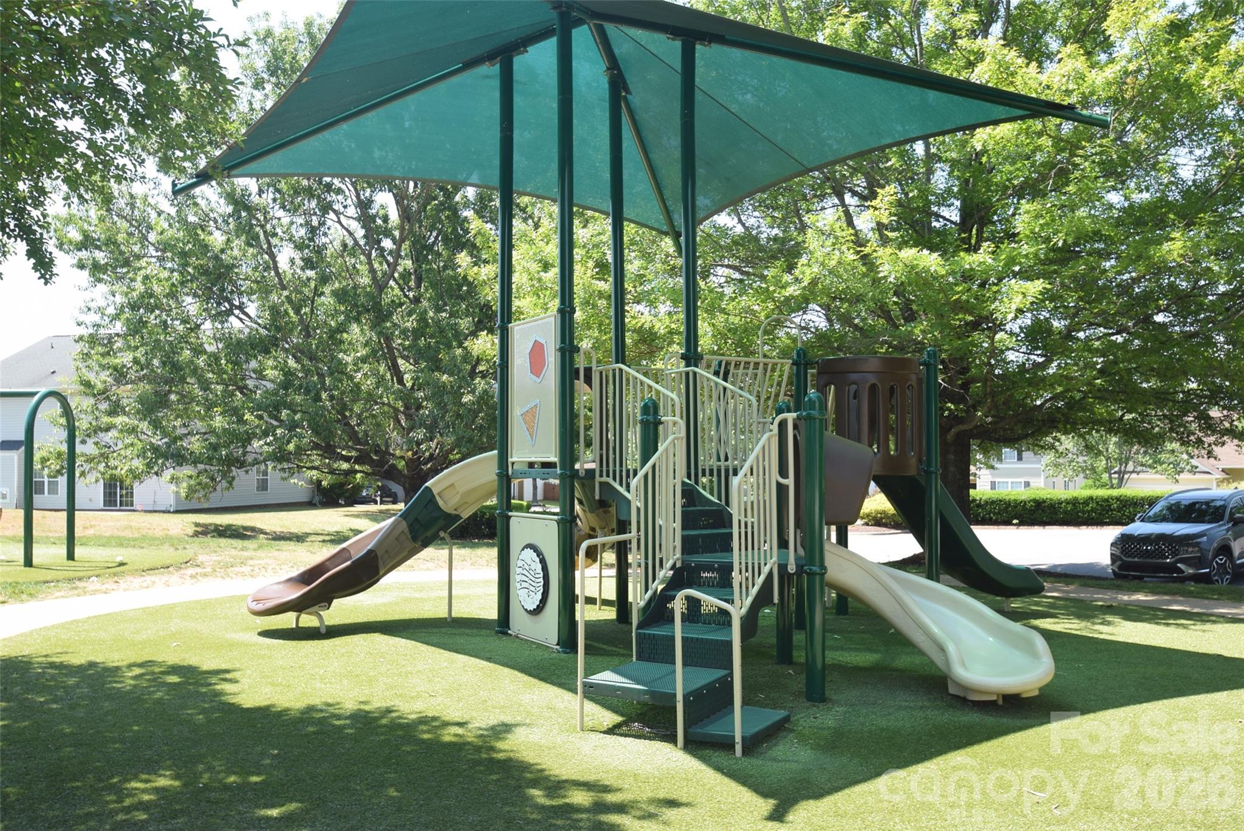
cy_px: 416
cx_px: 622
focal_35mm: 30
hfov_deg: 61.9
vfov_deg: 43.7
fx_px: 1037
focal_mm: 20
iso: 280
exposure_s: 1/250
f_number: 8
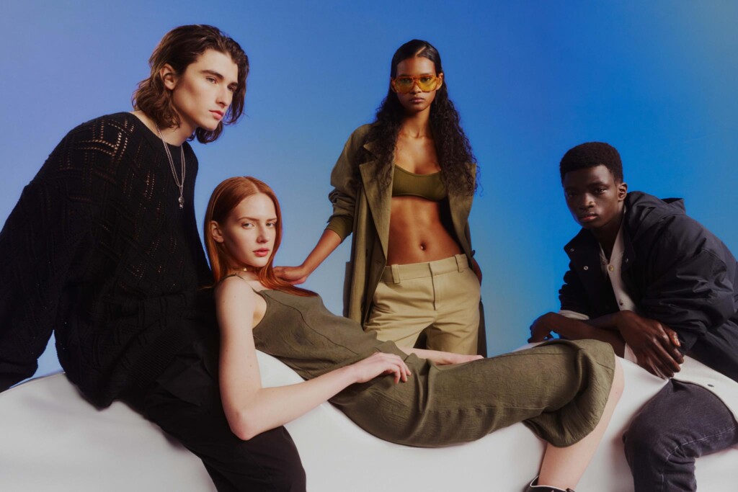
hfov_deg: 73.7
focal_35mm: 24
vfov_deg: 53.1
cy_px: 246
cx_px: 369
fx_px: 492
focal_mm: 24
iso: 400
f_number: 7.1
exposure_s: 1/200
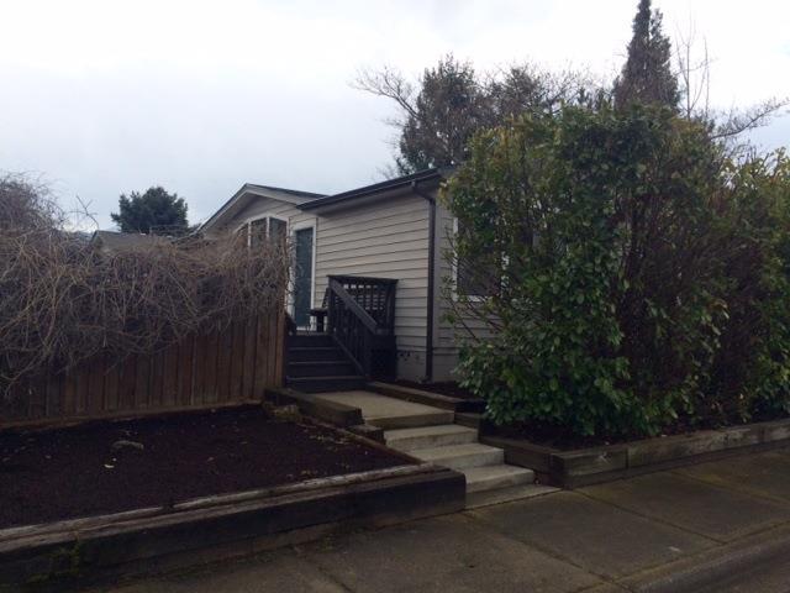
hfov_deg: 61.7
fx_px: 662
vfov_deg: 48.2
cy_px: 296
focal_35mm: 29
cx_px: 395
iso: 32
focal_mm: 4.15
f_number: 2.2
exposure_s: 1/1140
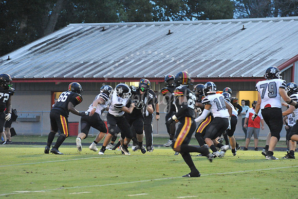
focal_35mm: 200
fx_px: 1655
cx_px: 149
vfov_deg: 6.9
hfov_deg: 10.3
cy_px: 100
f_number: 5.6
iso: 6400
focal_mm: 200
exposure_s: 1/250
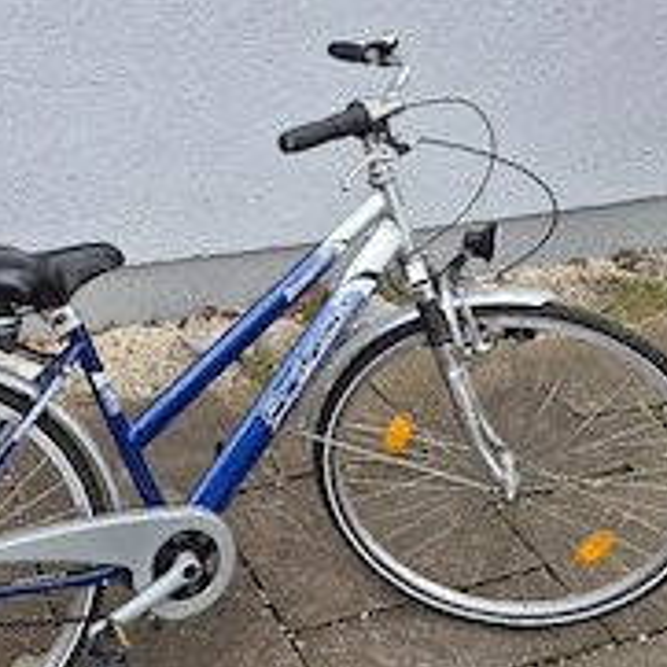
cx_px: 177
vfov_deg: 37.4
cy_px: 262
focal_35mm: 45
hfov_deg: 36.8
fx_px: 981
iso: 80
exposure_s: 1/909
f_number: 1.8
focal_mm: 5.4
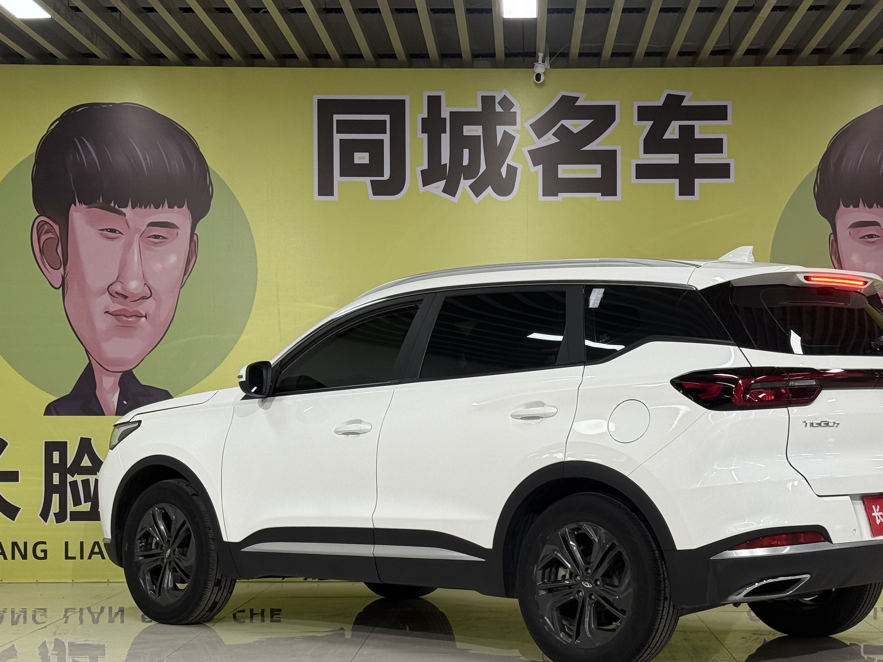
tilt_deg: -0.4
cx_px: 506
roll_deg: +0.0
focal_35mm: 69
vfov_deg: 21.3
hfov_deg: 28.1
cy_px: 401
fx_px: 1760
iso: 80
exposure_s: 1/100
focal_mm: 6.76
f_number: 1.78
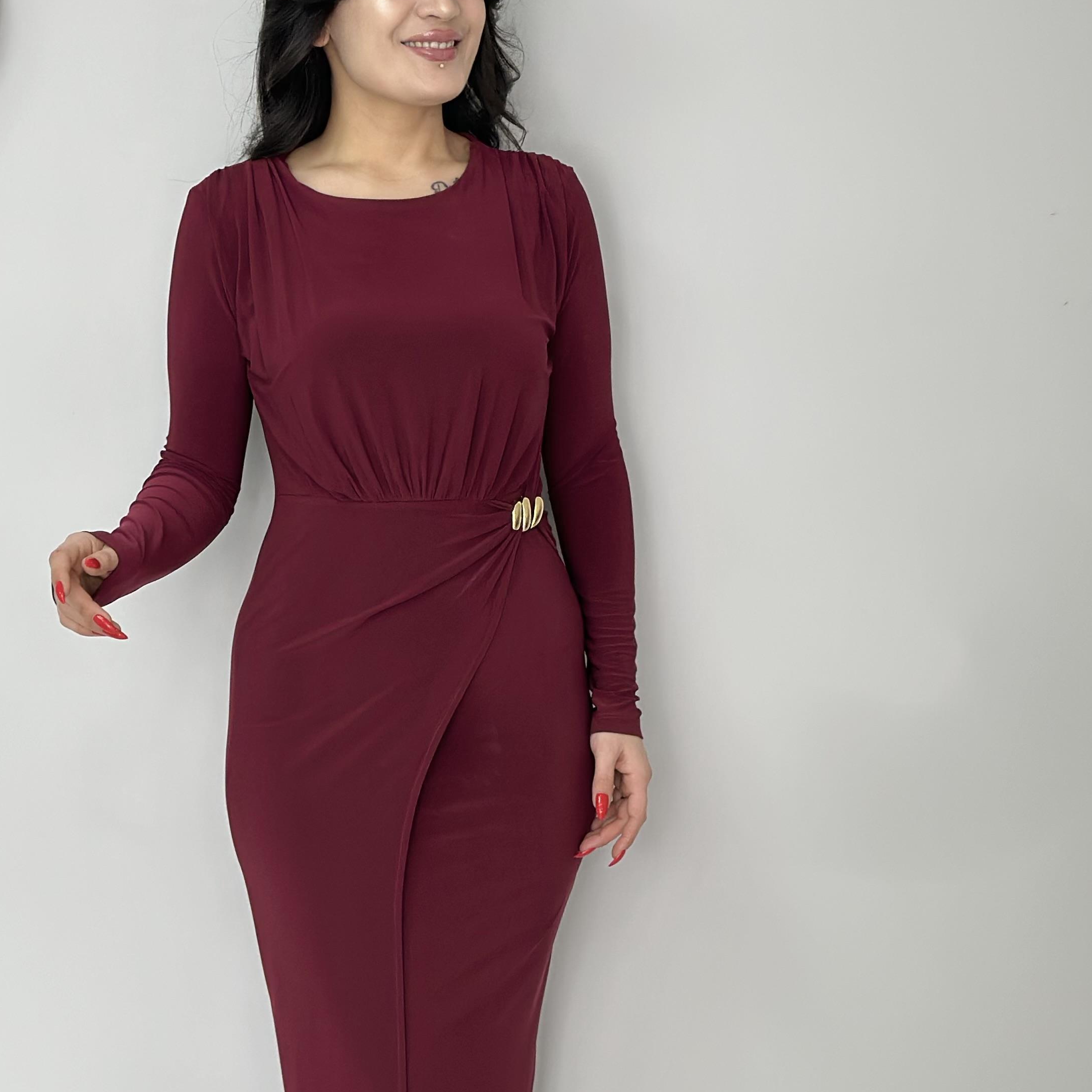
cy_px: 767
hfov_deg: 21.9
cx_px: 414
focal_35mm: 79
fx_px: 2820
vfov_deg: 21.8
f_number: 1.78
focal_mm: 6.86
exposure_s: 1/100
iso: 80
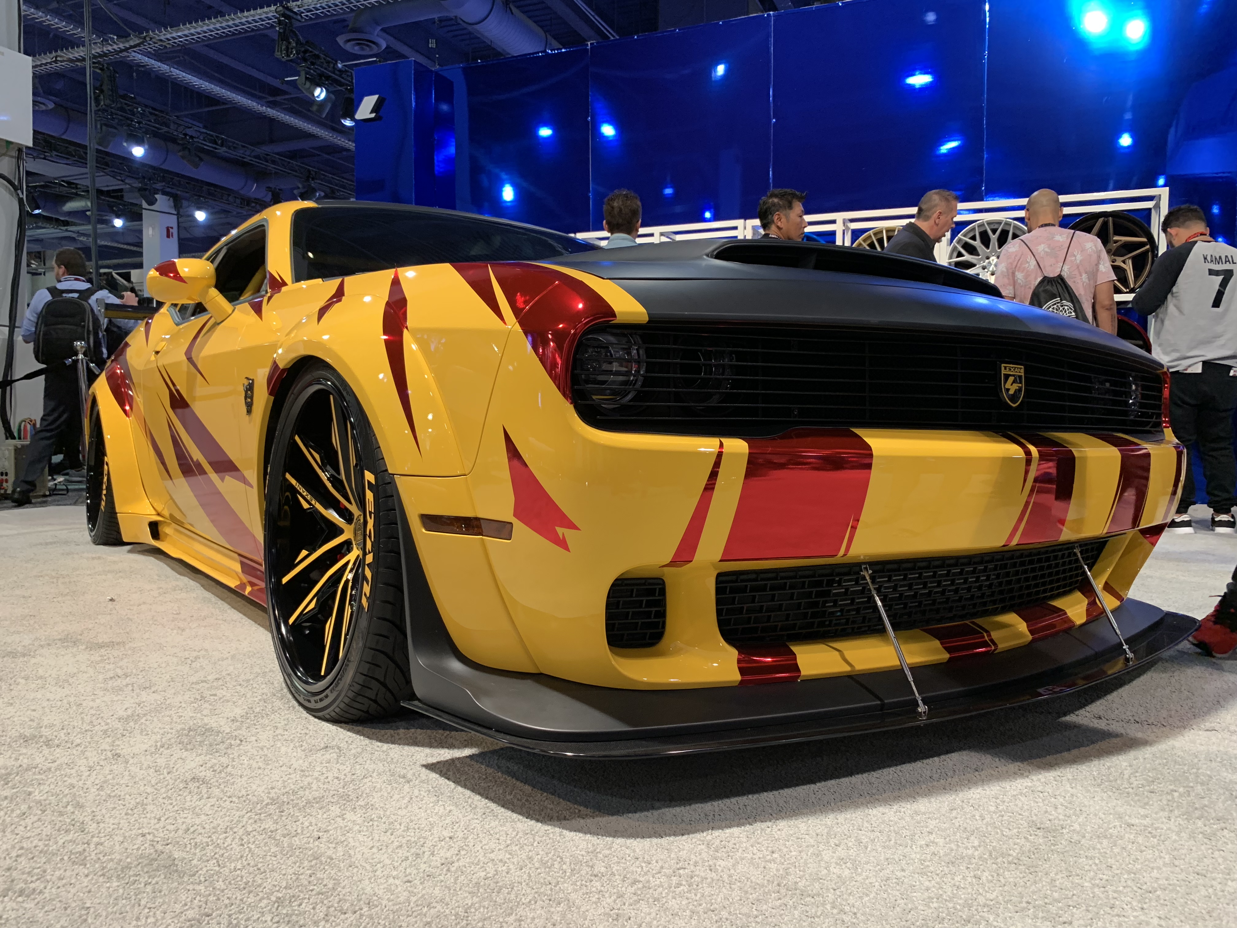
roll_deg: -0.4
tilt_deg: -2.2
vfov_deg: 53.1
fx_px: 929
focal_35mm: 26
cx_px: 618
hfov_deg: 67.3
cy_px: 464
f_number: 1.8
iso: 160
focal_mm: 4.25
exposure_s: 1/60
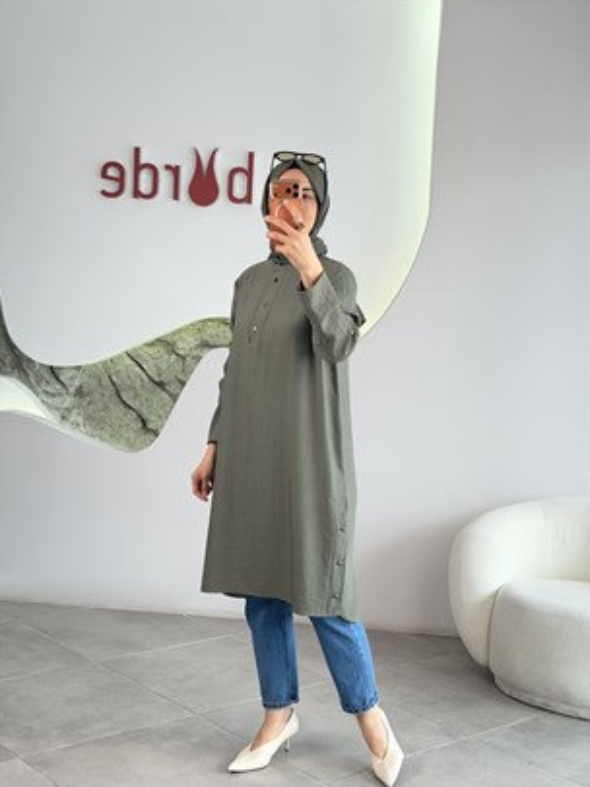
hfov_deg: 29.7
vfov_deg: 38.9
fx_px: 1113
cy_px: 392
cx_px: 295
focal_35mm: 49
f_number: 1.78
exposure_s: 1/121
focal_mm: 6.76
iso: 50
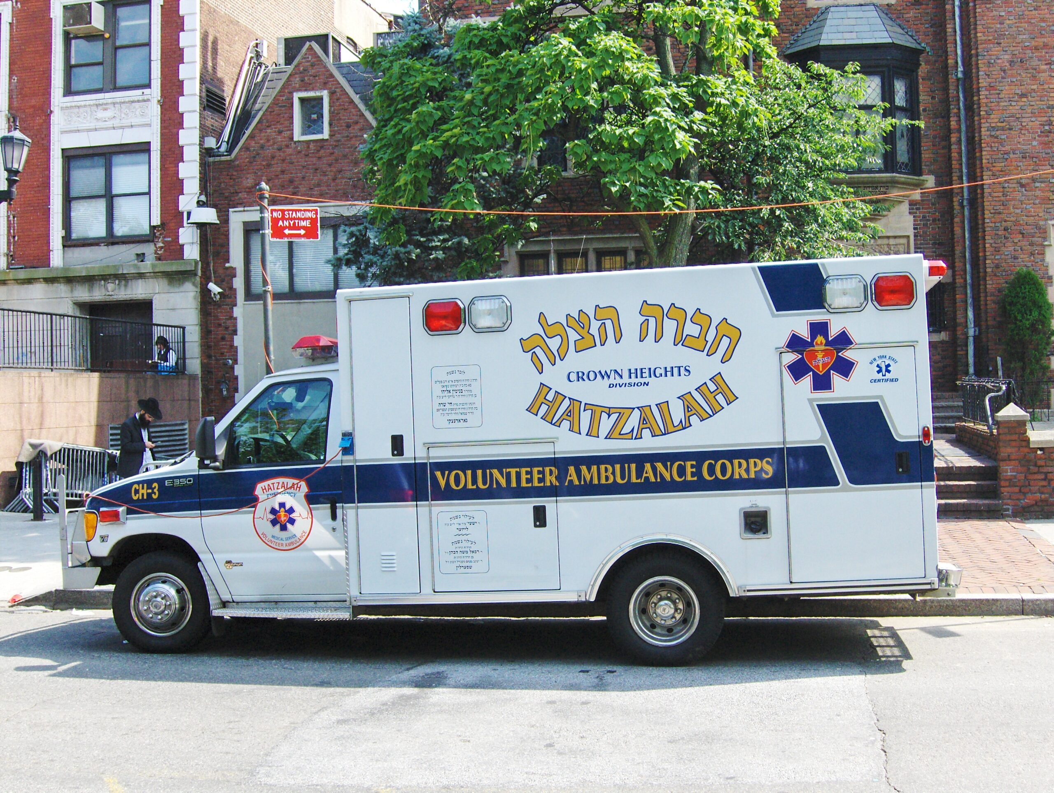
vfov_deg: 37.8
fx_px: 1158
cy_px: 396
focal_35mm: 38
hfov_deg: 48.9
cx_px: 527
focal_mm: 8.4
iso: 100
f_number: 4.4
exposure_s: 1/366
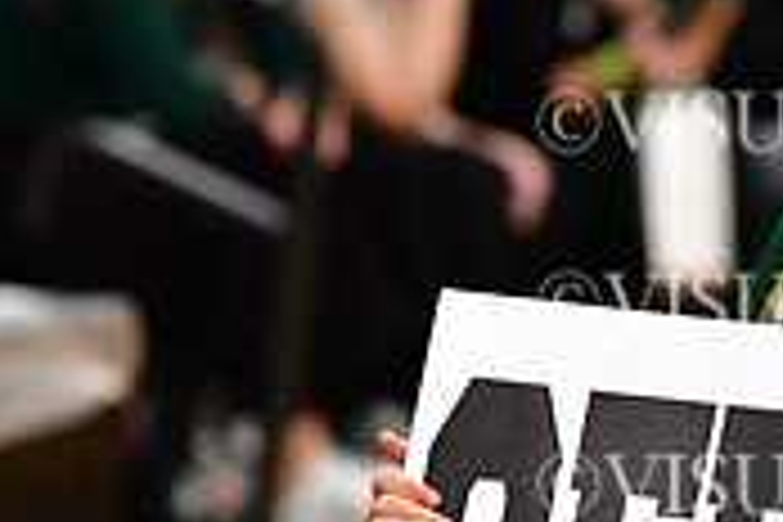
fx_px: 21792
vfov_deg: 1.4
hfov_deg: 2.1
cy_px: 394
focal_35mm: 1002
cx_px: 1188
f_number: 3.5
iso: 4000
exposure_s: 1/500
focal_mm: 200
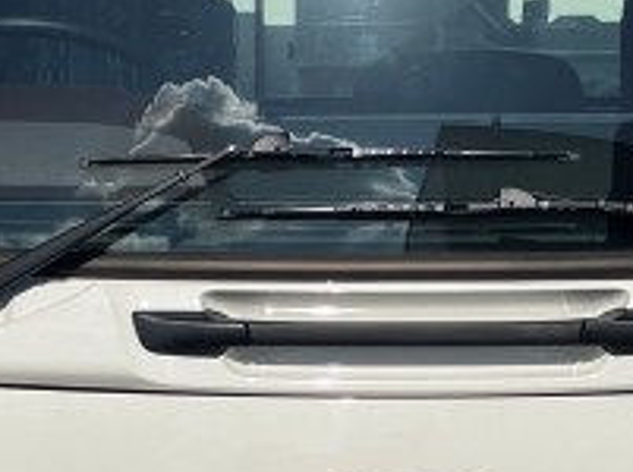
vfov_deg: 10.3
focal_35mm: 143
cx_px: 353
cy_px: 340
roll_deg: +1.6
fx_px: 2610
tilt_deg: -4.1
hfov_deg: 13.8
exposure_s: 1/4049
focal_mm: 3.99
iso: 32
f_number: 1.8
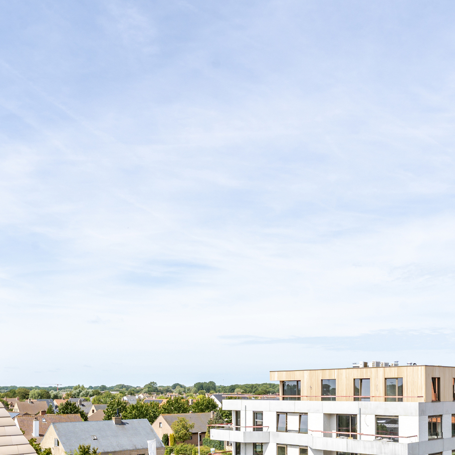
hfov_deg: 43.6
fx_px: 565
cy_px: 387
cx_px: 176
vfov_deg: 41.3
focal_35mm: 38
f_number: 11
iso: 250
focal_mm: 17
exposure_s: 1/250
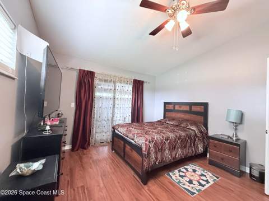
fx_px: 109
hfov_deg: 102.1
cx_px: 134
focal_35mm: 14
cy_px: 100
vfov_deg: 85.6
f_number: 2.2
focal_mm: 2.22
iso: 640
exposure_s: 1/60
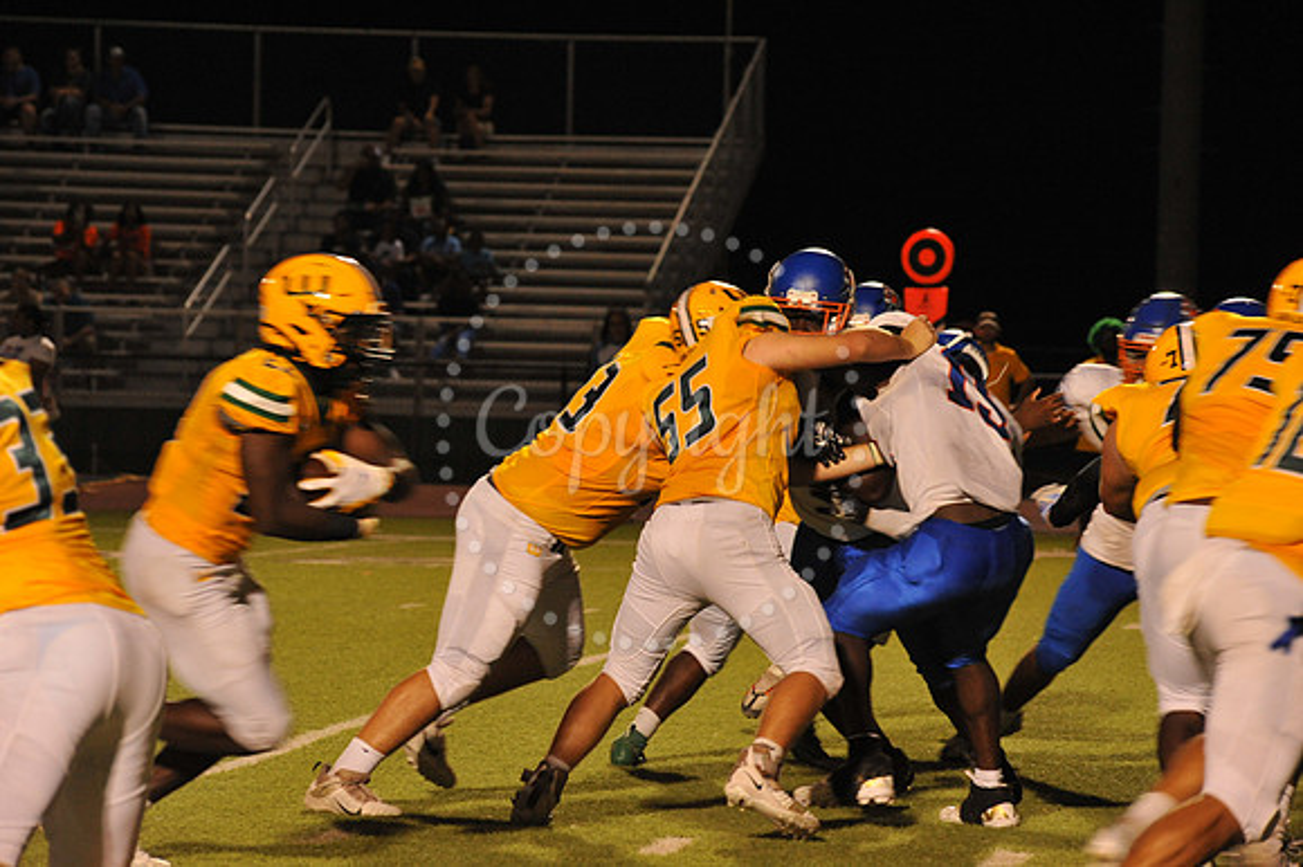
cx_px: 652
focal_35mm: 200
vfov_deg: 6.9
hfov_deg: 10.3
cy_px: 434
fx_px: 7234
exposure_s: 1/160
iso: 3200
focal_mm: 200
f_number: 8
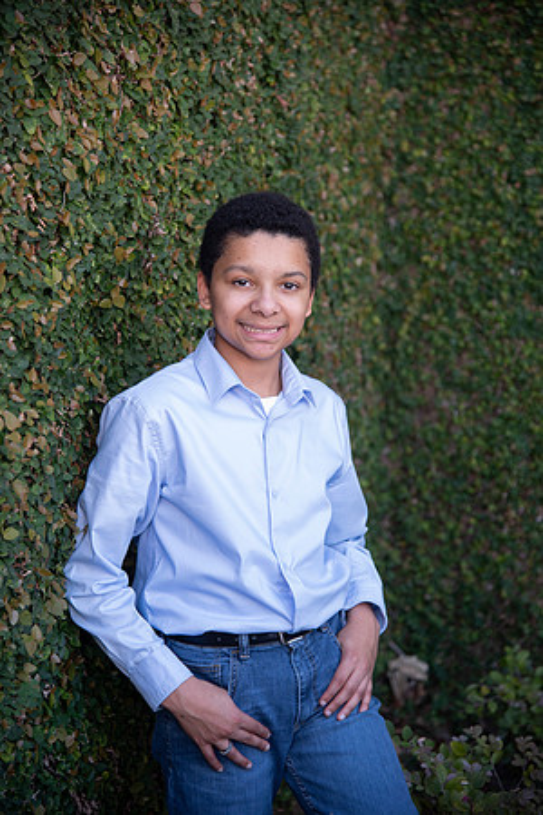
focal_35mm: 82
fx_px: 1855
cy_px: 408
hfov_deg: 16.7
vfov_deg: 24.8
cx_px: 272
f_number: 4
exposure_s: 1/320
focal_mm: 82
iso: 640
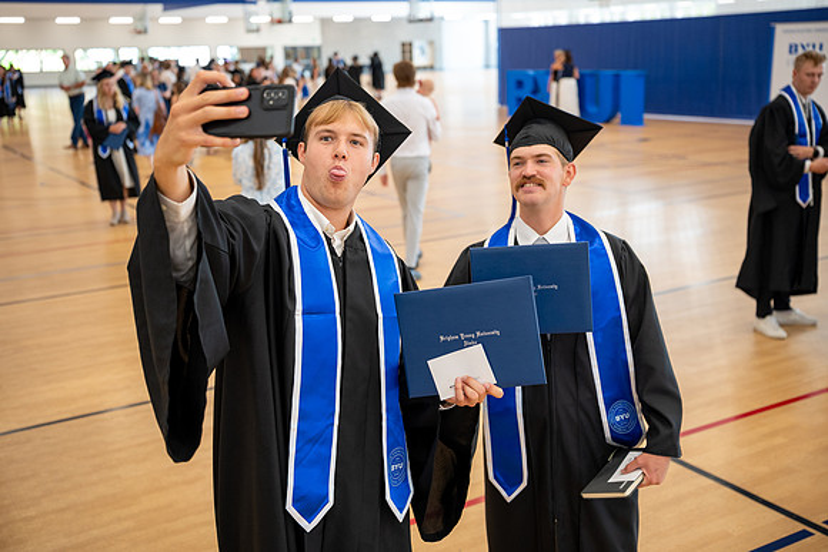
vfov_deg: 32.3
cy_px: 264
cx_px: 421
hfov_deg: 46.9
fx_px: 954
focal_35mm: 41
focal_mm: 38
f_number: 2.8
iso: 1000
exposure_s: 1/160
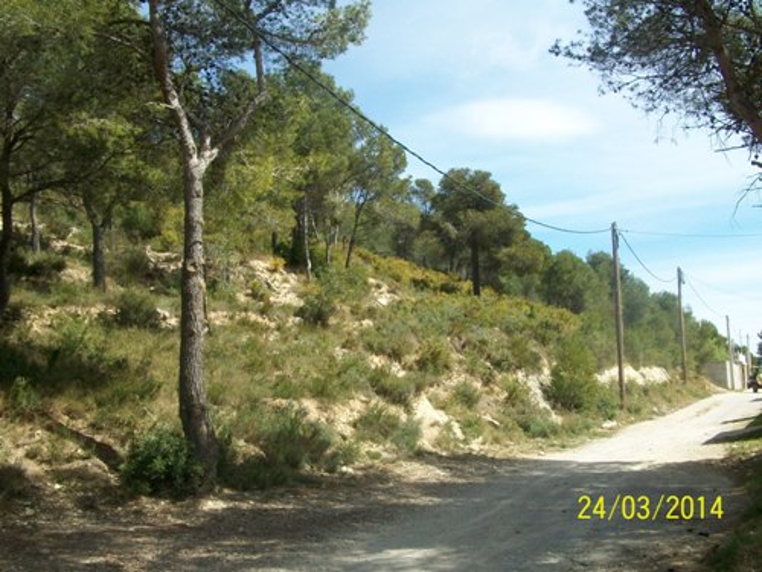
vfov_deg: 41.8
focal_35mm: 34
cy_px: 286
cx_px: 381
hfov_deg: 54.0
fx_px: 748
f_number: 5.5
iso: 80
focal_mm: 5.7
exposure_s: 1/250
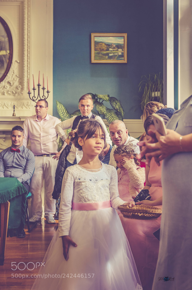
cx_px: 96
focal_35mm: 48
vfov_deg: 41.2
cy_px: 145
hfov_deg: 28.0
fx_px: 385
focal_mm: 32
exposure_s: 1/100
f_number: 2.8
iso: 200
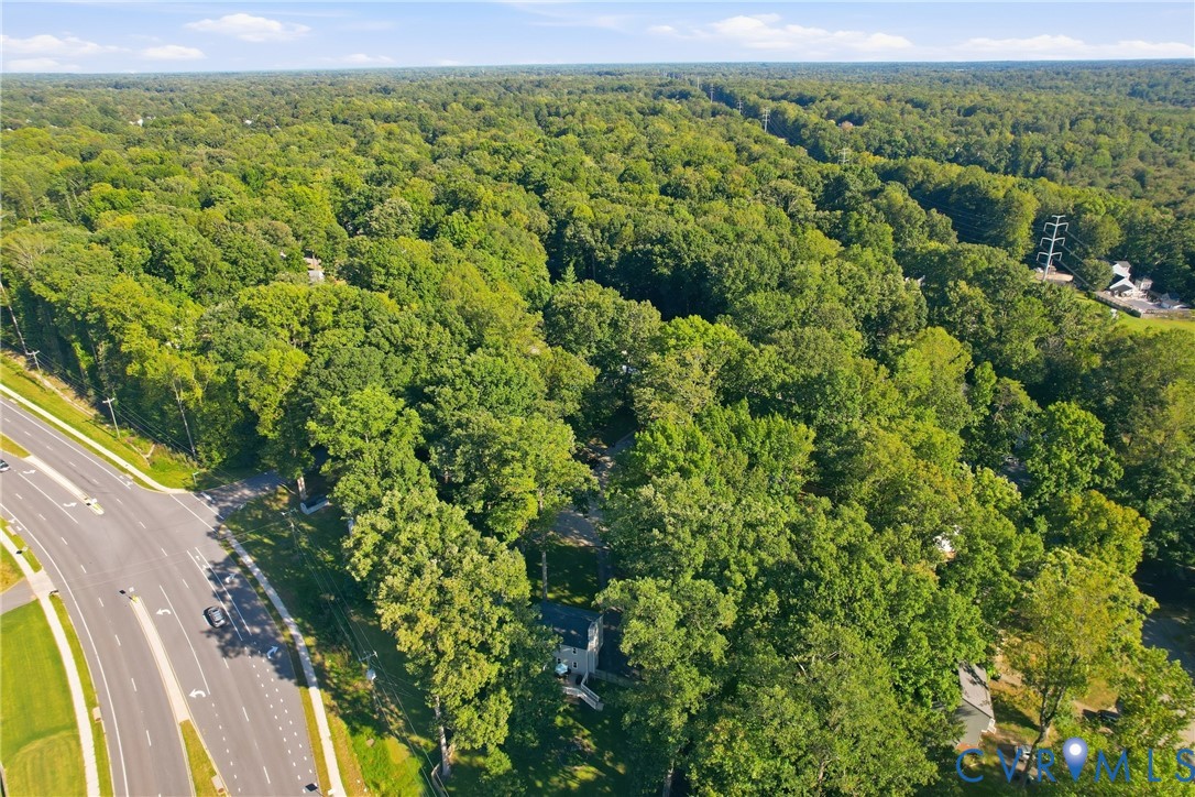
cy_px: 398
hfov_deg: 78.6
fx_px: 730
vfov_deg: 57.2
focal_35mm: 22
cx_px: 598
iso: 100
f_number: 2.8
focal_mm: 8.4
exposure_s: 1/1000
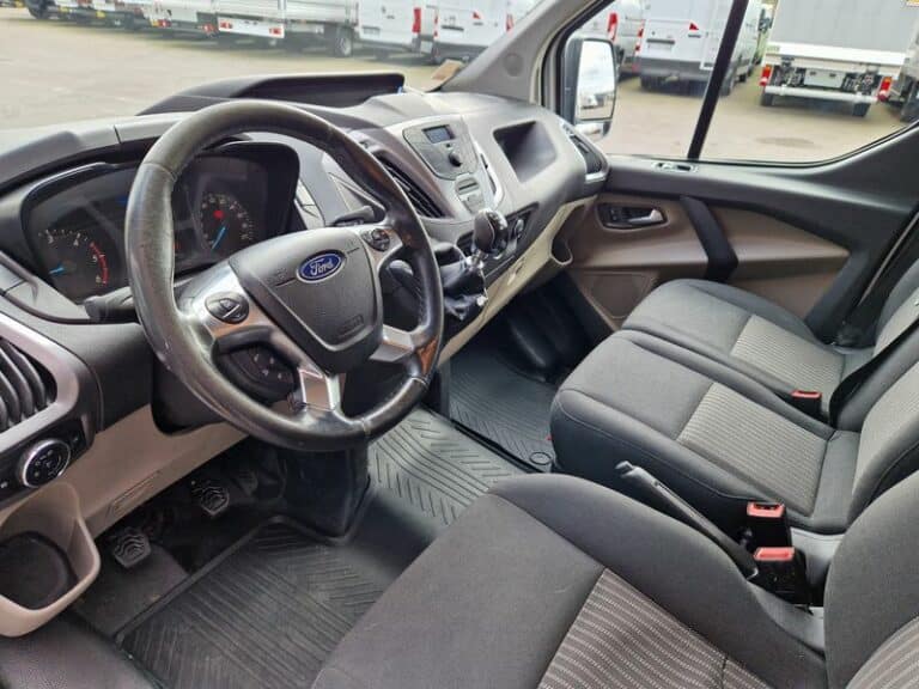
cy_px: 344
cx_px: 460
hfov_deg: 73.9
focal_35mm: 23
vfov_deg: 58.9
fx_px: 611
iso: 64
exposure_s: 1/180
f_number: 1.8
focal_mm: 5.4
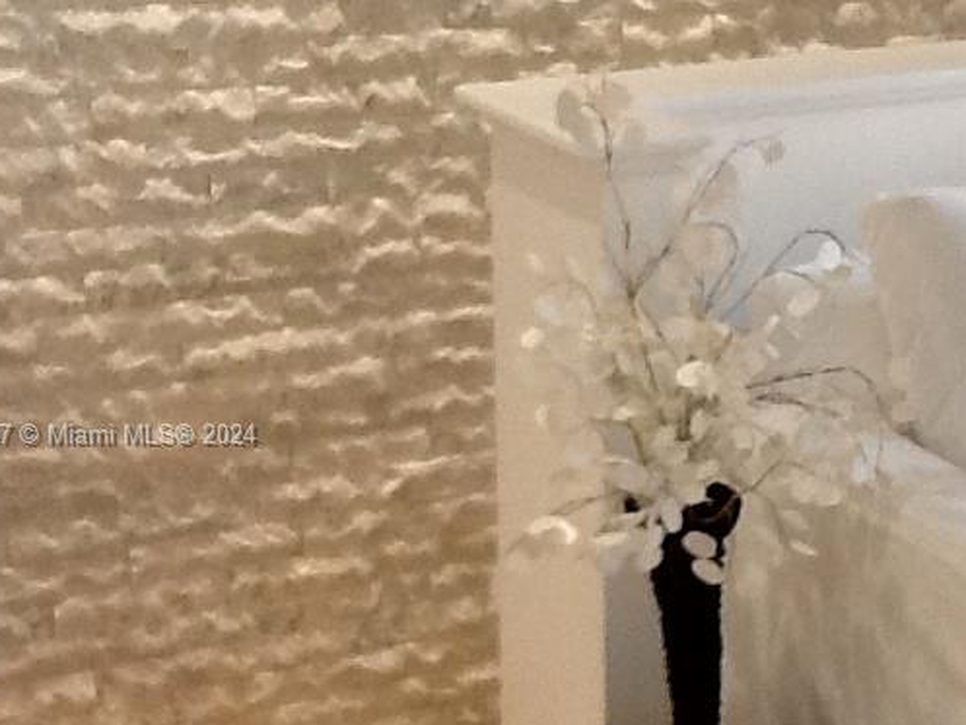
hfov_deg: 22.6
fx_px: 2373
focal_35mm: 85
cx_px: 814
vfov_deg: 17.4
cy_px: 435
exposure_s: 1/30
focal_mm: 2.03
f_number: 2.4
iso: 100
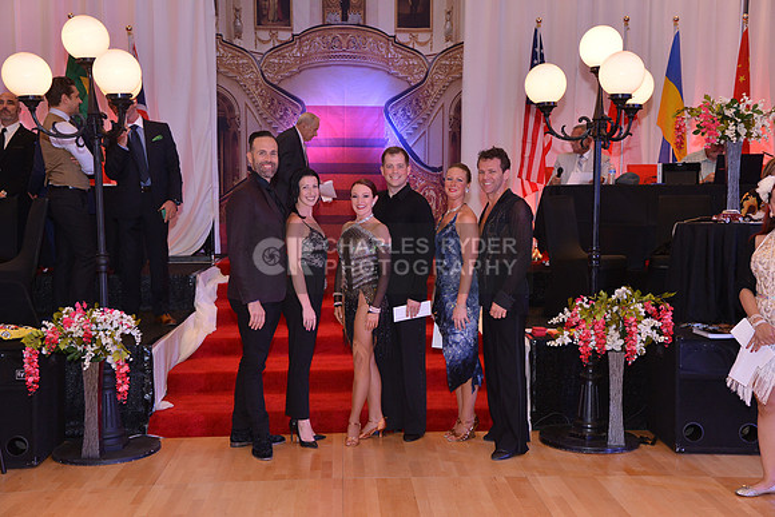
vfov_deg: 30.5
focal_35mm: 44
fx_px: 947
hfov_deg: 44.5
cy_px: 258
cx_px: 388
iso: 1600
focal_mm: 44
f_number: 5
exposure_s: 1/250
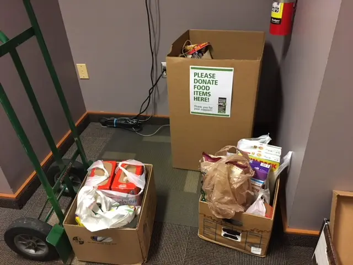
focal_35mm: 29
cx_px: 176
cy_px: 132
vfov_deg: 48.2
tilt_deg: -35.0
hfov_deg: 61.7
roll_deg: +2.5
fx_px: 296
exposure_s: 1/24
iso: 200
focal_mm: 4.15
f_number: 2.2
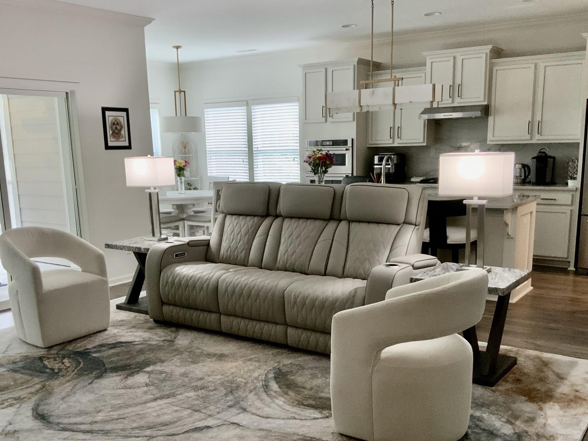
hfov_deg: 51.4
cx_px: 286
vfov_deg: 39.4
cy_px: 271
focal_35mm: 36
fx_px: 611
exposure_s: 1/60
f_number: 1.8
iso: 200
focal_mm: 3
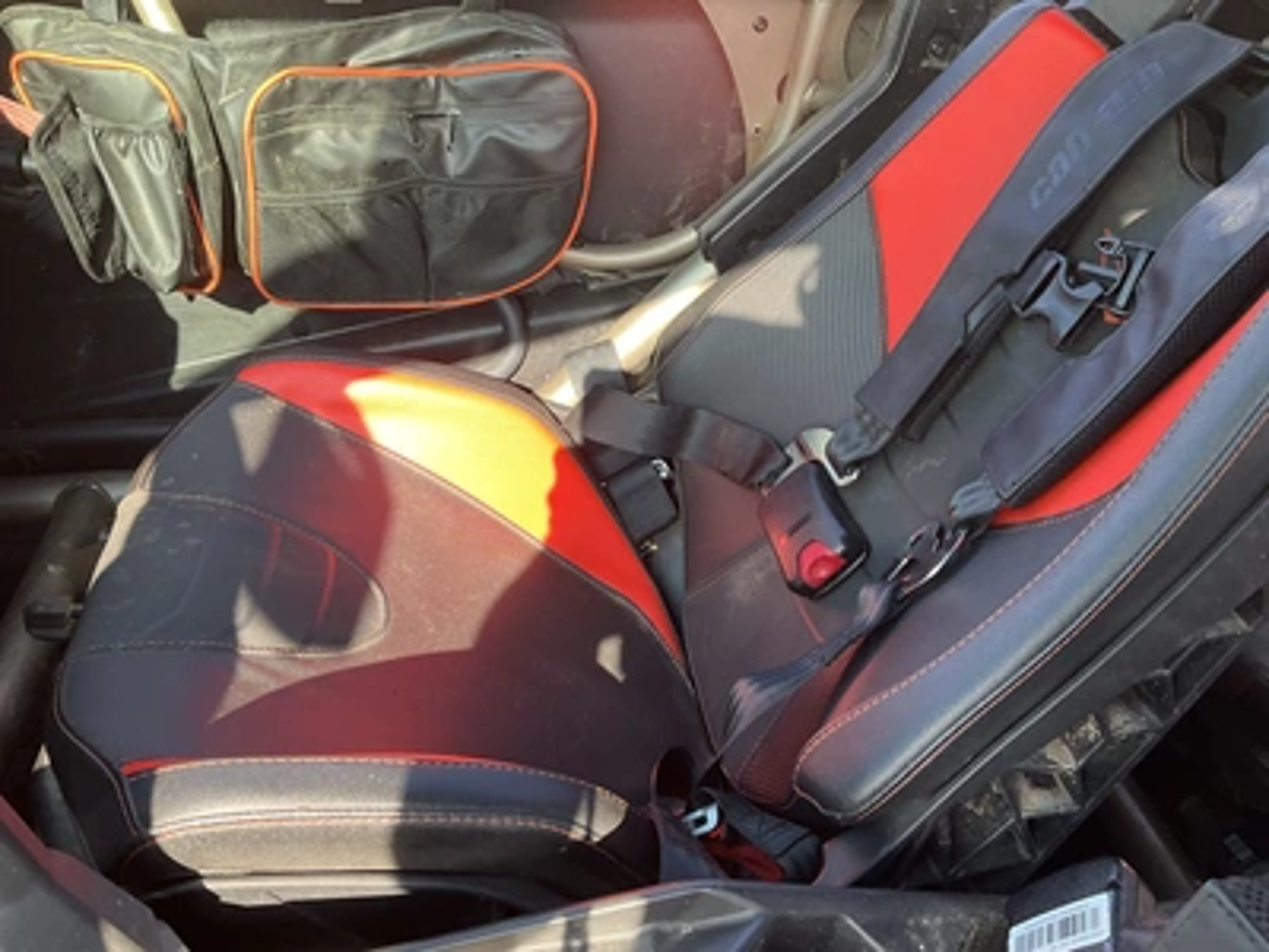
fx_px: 1063
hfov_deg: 61.7
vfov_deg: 48.2
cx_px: 634
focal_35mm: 29
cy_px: 476
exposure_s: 1/122
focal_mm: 3
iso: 32
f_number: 1.8
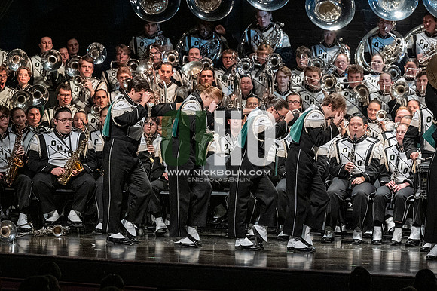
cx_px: 218
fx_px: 2730
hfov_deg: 9.2
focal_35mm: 225
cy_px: 146
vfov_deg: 6.1
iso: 4000
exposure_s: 1/500
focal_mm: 150
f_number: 4
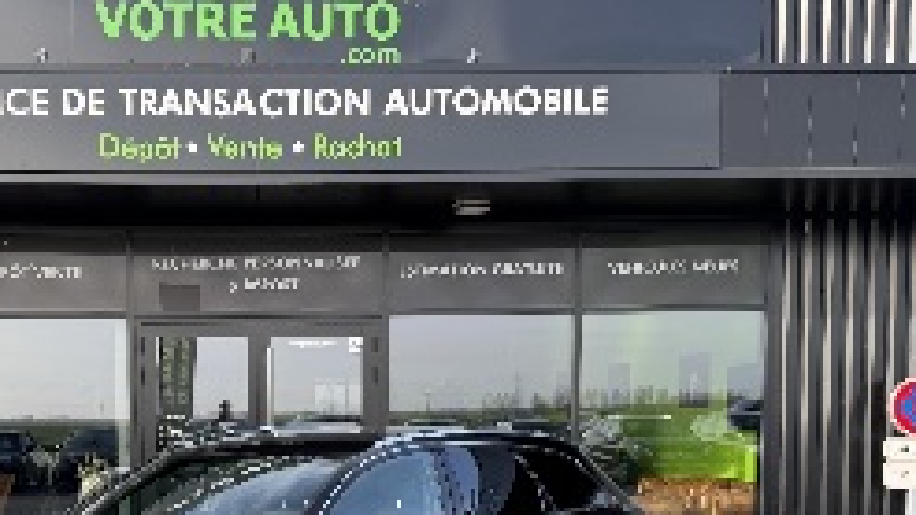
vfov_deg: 26.1
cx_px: 252
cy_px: 482
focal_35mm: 44
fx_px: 1069
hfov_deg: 45.1
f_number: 1.78
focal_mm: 6.76
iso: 80
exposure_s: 1/772
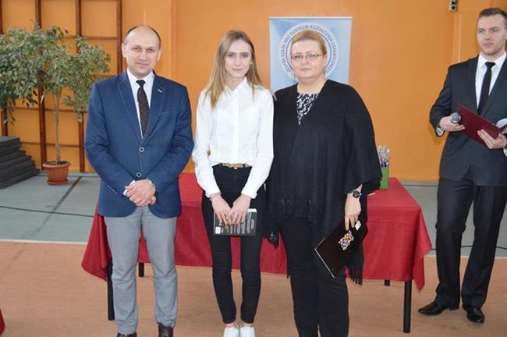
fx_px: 549
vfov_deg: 34.1
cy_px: 168
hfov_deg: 49.6
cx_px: 254
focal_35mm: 39
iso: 1250
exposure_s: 1/60
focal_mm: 26
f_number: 4
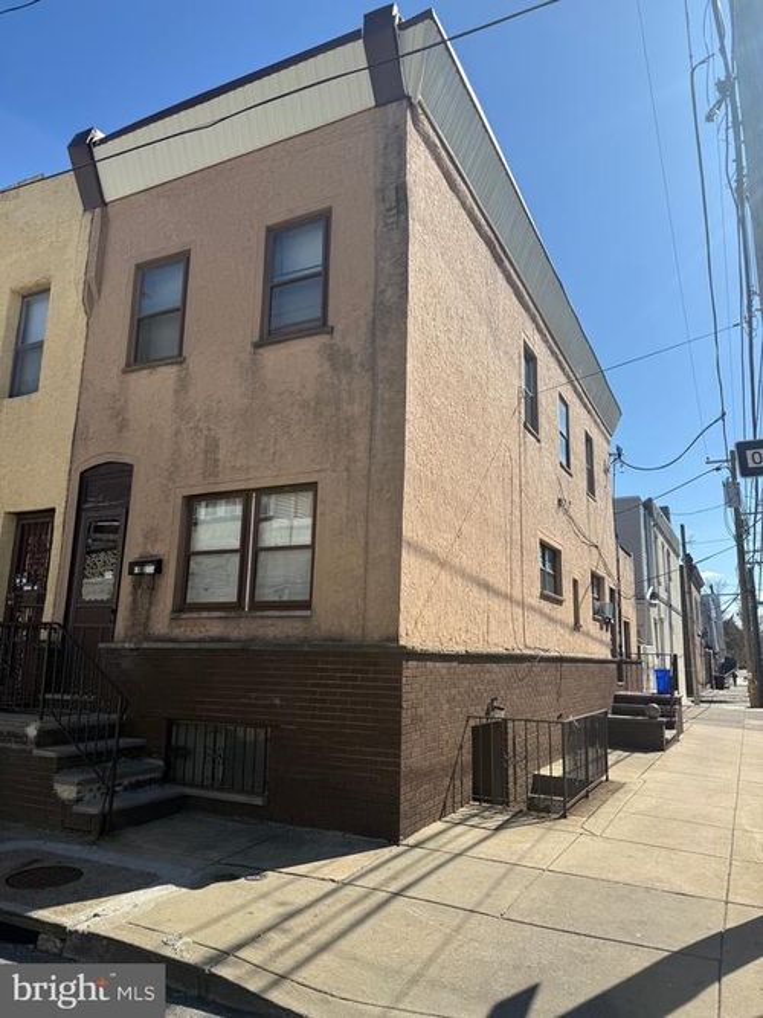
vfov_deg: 71.6
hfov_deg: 56.8
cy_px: 509
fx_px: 706
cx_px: 382
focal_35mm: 24
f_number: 1.78
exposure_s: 1/4975
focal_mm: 6.76
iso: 80
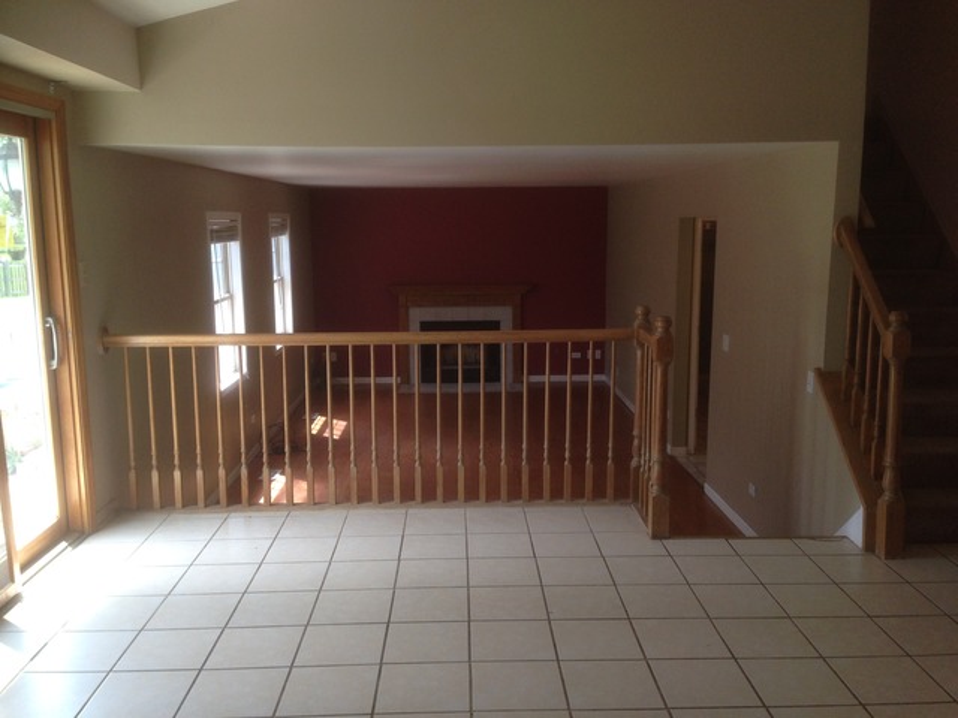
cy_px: 359
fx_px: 913
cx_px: 479
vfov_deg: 42.9
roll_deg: +0.4
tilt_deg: -9.9
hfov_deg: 55.4
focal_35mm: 33
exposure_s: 1/120
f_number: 2.4
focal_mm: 4.12
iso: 80
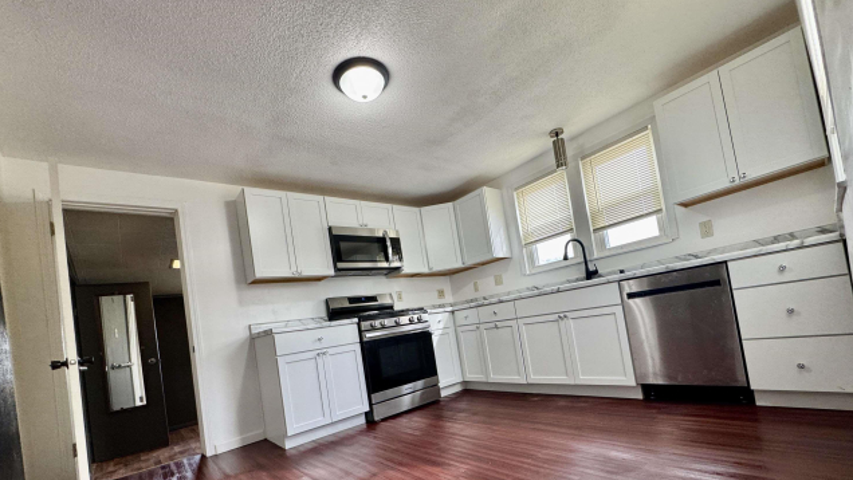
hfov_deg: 99.3
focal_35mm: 16
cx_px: 441
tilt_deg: +2.2
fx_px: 362
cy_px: 310
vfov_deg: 65.8
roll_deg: +7.6
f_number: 2.2
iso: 160
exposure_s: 1/120
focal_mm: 2.22
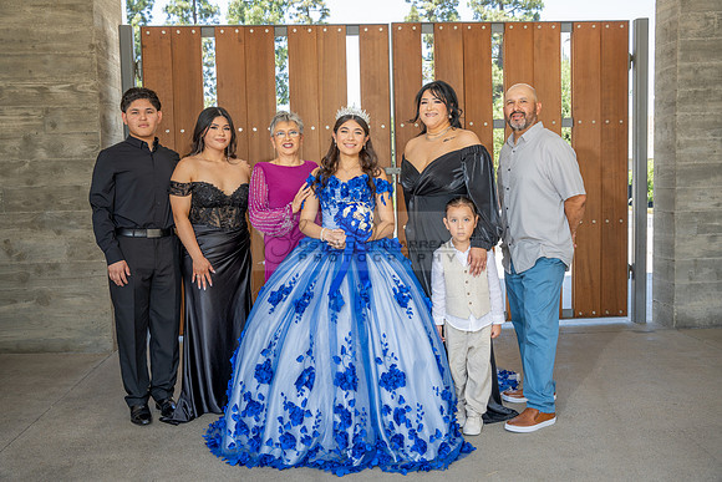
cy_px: 241
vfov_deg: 39.2
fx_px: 676
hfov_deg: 56.2
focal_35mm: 34
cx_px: 361
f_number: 4.5
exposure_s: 1/125
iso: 125
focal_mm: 33.7
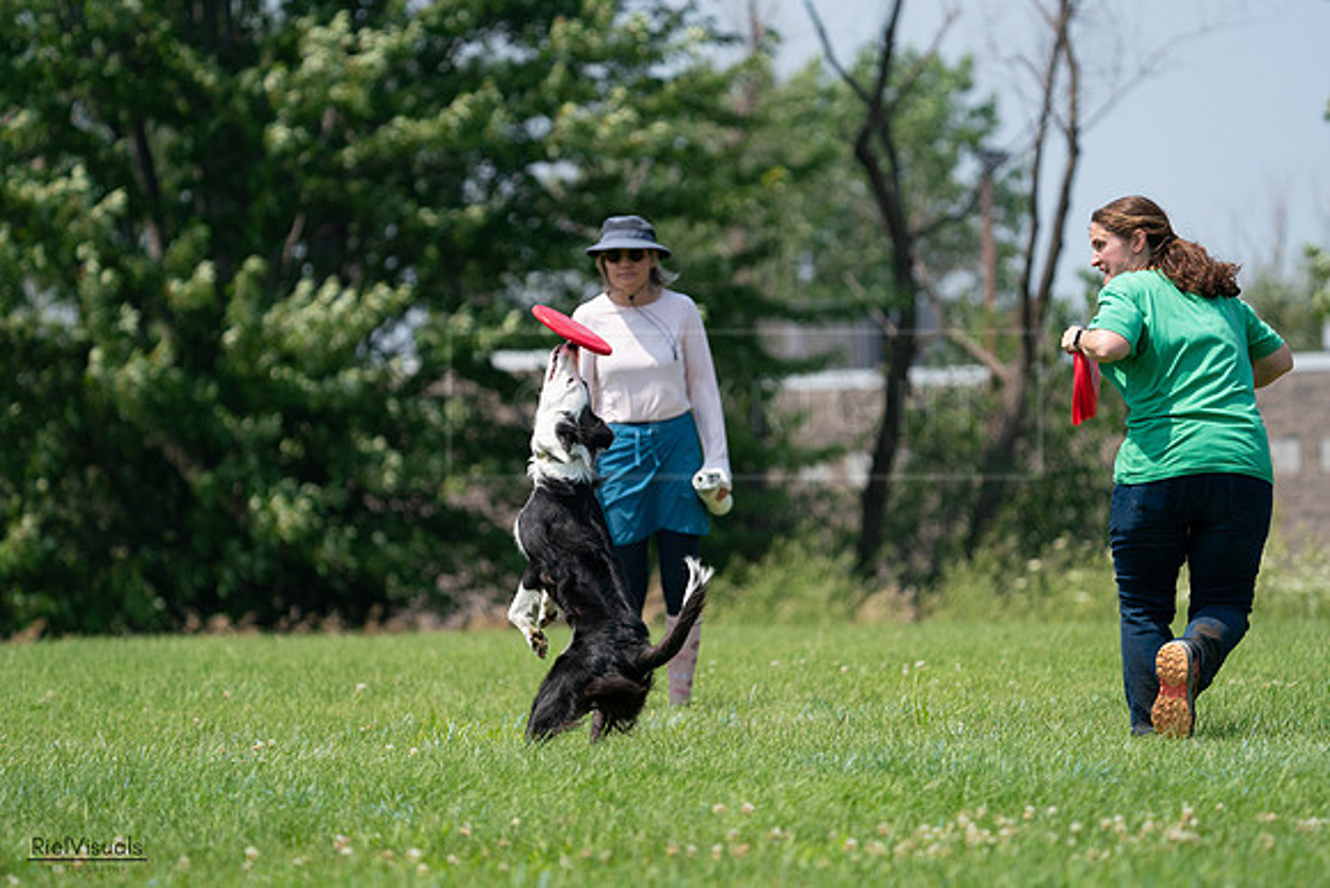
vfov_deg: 4.9
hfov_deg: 7.3
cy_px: 444
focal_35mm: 282
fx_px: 10420
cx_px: 665
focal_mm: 282
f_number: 5.6
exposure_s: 1/4000
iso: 1000
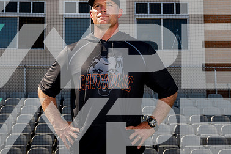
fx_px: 507
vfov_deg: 17.2
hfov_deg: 25.6
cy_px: 57
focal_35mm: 79
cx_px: 97
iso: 100
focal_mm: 51
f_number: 9
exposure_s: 1/250
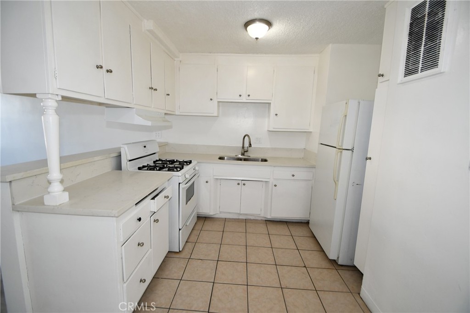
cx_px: 235
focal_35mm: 15
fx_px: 196
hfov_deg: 100.4
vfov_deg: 77.3
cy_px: 156
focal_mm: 10
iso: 280
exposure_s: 1/60
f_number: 4
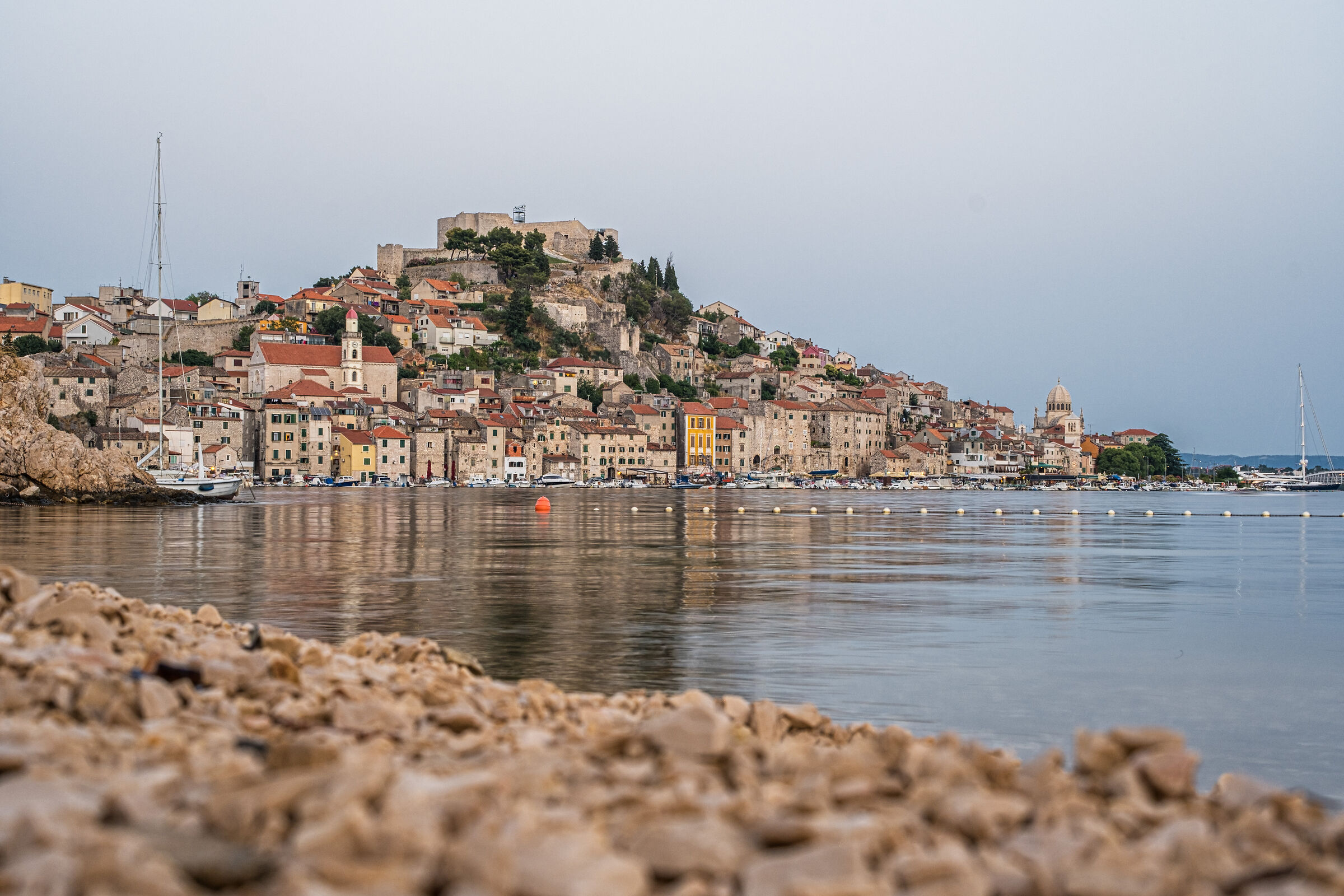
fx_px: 1867
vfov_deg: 27.0
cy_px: 448
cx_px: 672
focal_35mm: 50
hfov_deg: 39.6
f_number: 13
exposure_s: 1/1.67
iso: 160
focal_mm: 33
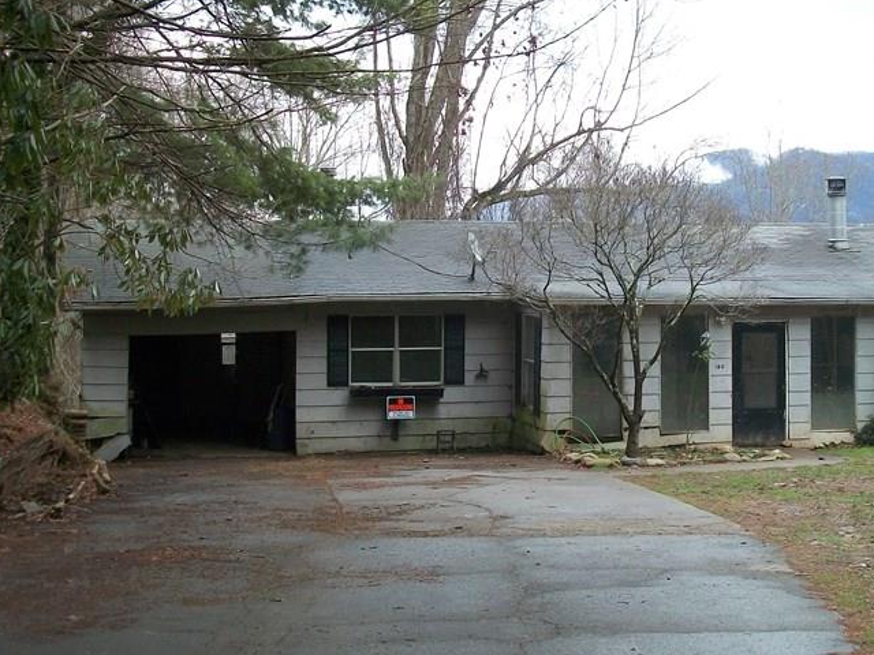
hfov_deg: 30.2
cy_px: 296
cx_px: 533
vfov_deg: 22.9
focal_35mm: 64
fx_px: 1616
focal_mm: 7.1
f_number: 3.2
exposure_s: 1/80
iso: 80
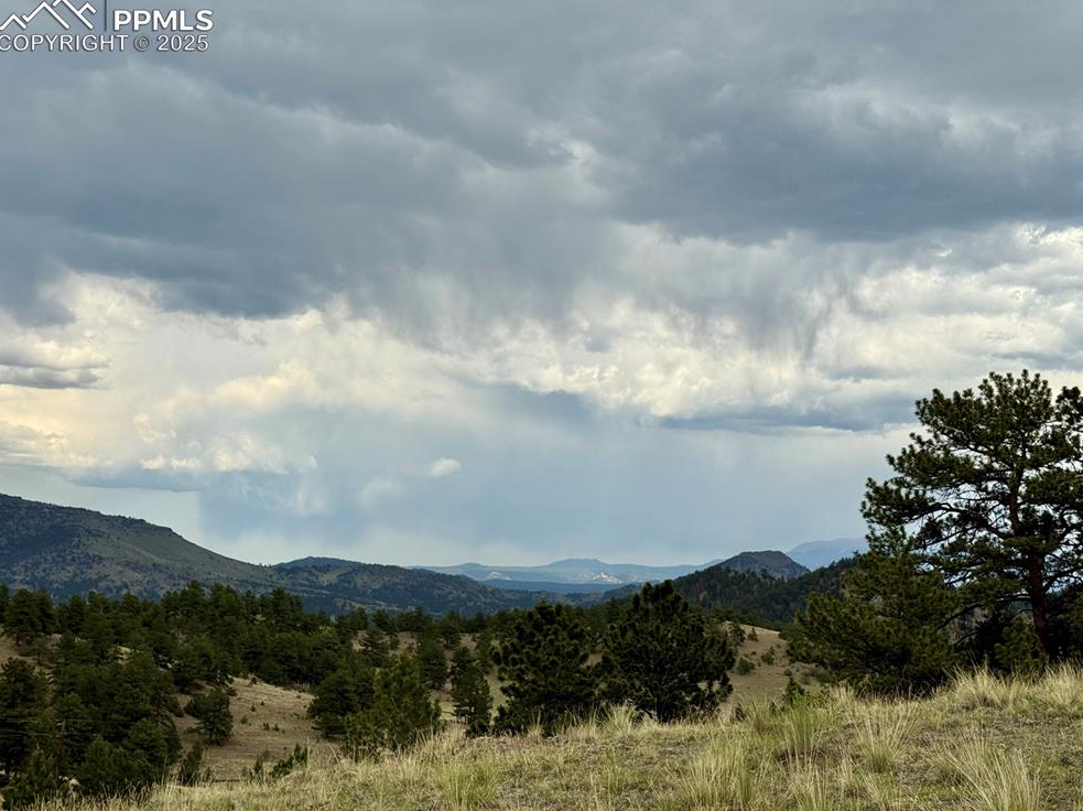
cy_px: 413
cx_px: 556
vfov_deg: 29.1
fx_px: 1563
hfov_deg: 38.2
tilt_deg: +4.6
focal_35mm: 50
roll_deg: -2.2
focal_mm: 6.76
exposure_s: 1/5587
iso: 64
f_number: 1.78
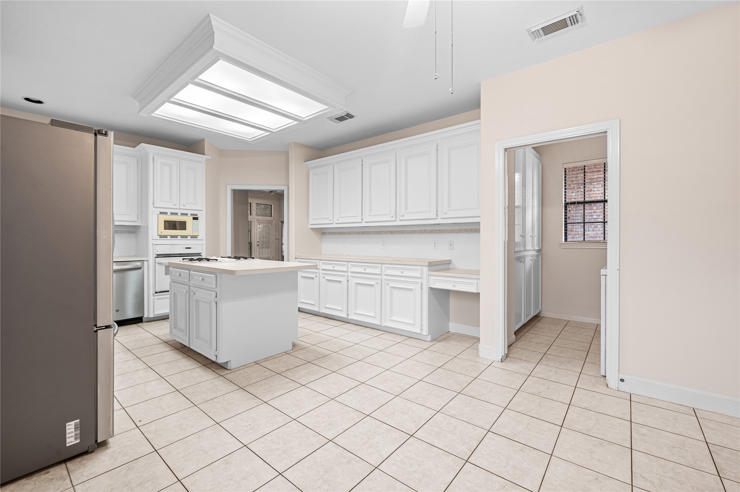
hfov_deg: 100.4
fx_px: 308
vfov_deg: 77.2
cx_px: 370
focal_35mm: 15
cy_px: 246
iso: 400
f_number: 8
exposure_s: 1/6
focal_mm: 15
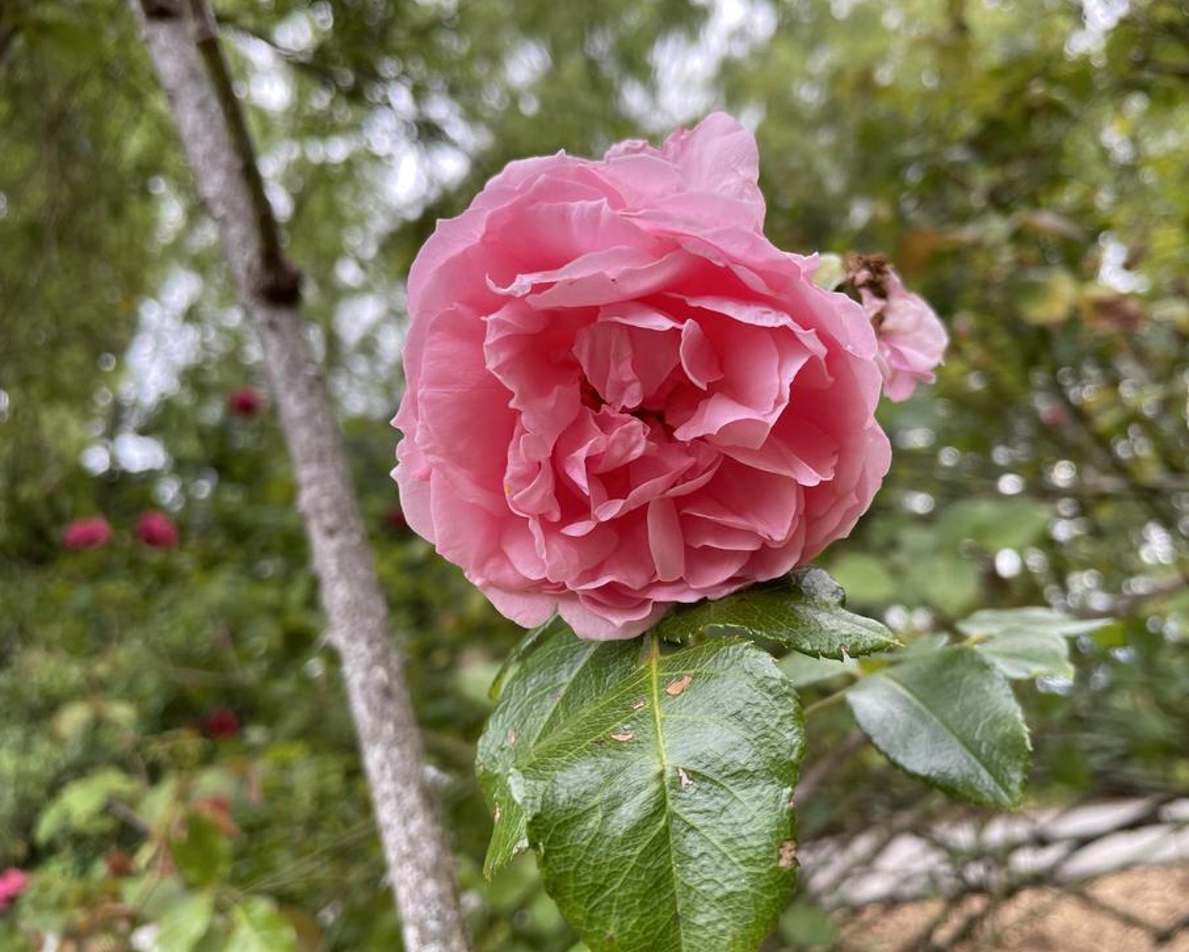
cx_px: 646
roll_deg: +6.9
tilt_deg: +15.3
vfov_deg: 51.5
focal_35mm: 28
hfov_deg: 62.1
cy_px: 487
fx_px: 985
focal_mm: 4.2
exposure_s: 1/121
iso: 40
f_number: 1.6
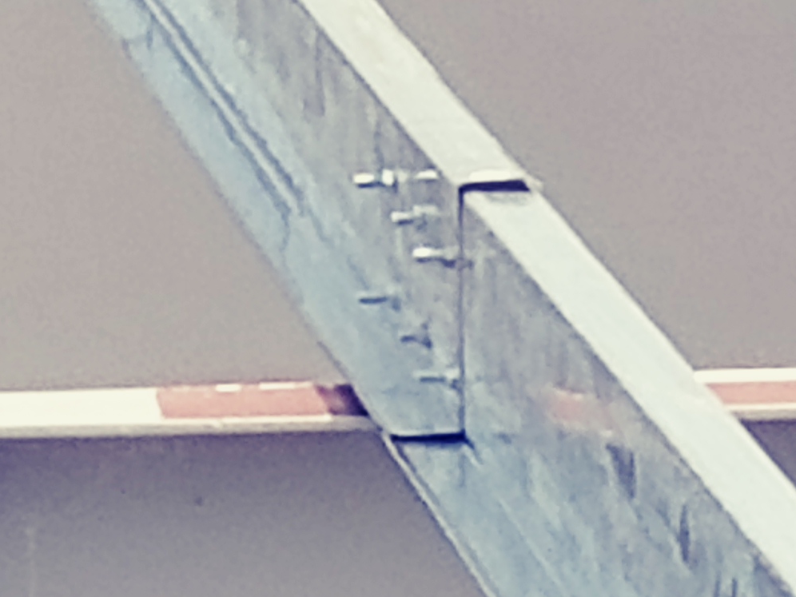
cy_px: -249
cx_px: -743
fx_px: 16947
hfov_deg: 2.7
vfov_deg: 2.0
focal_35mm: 737
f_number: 2.4
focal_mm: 5.88
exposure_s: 1/565
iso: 50
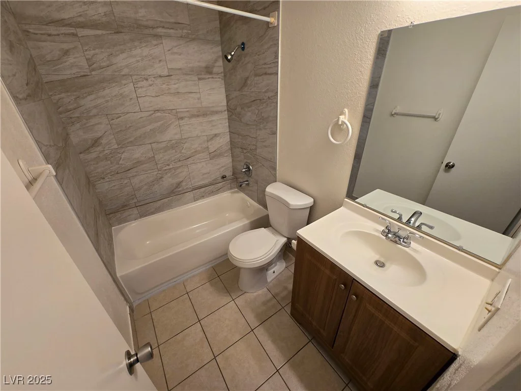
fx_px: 196
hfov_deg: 106.2
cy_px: 196
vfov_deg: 89.9
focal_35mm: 13
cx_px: 260
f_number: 2.2
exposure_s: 1/60
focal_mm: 1.7
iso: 100
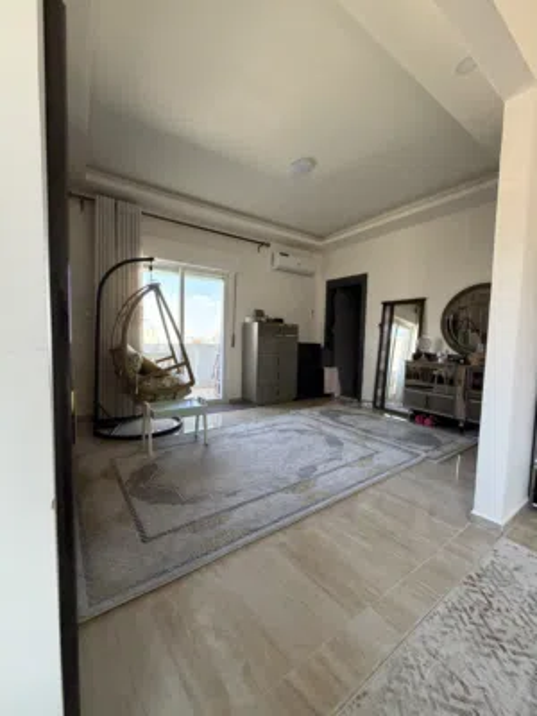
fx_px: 290
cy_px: 358
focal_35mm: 14
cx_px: 268
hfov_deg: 85.7
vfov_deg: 102.1
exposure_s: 1/60
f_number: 2.2
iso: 400
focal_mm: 2.22
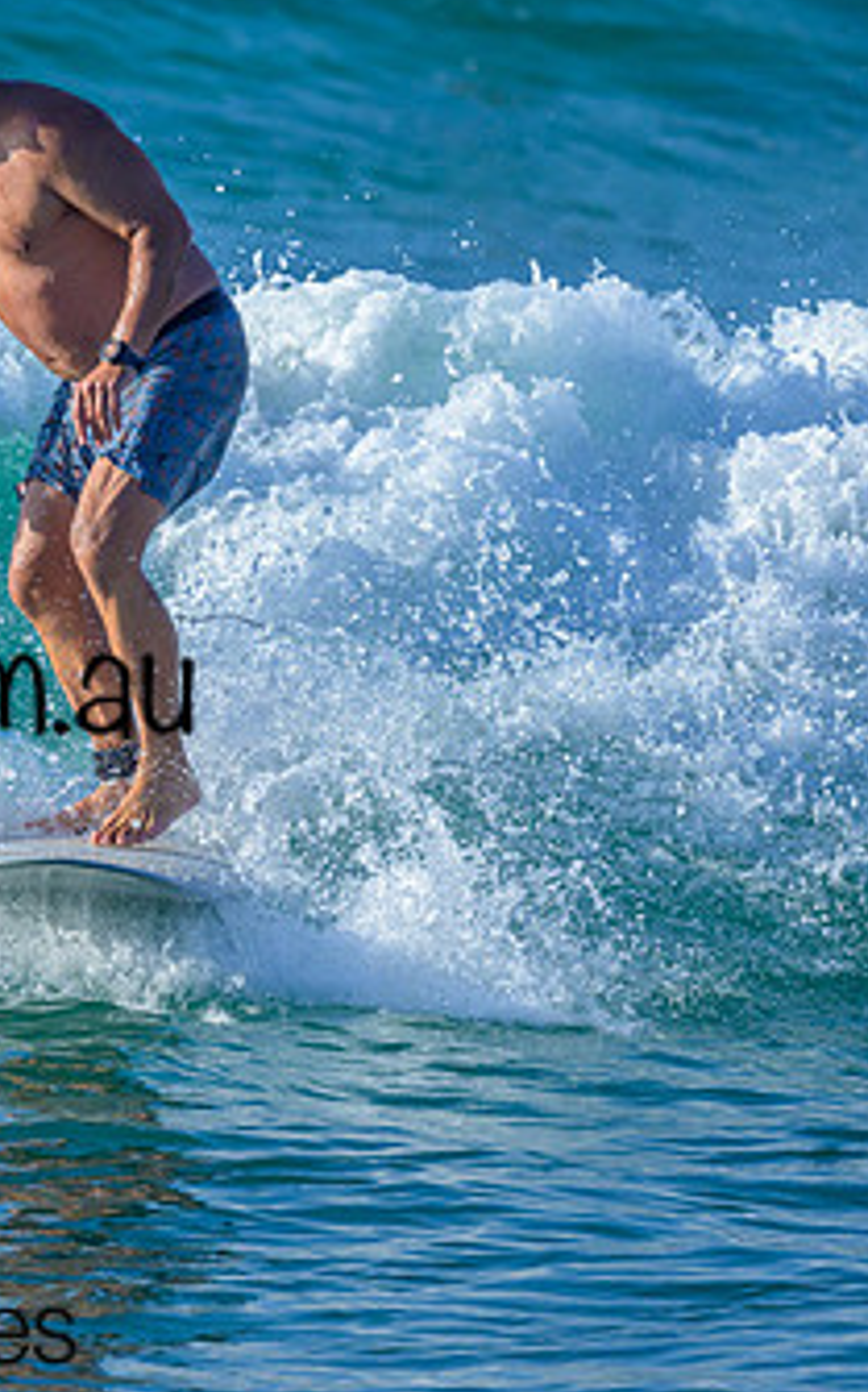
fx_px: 66890
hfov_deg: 0.7
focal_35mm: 1765
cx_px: 57
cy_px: 436
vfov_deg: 1.2
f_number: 6.3
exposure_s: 1/2000
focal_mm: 800
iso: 450
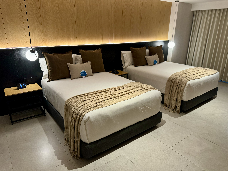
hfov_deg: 71.6
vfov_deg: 56.8
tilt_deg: -19.0
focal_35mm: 24
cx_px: 114
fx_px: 158
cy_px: 86
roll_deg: -0.9
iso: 320
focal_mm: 6.76
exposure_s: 1/60
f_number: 1.78
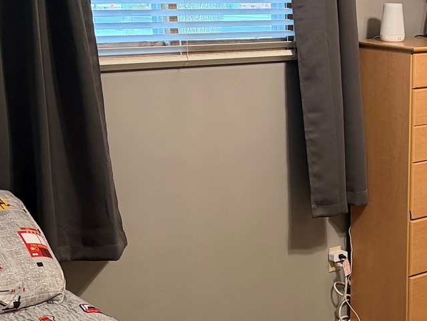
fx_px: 950
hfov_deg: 24.2
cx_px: 422
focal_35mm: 77
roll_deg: -0.7
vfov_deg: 19.1
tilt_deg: -13.1
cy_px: 197
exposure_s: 1/60
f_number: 1.78
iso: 500
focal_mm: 6.76
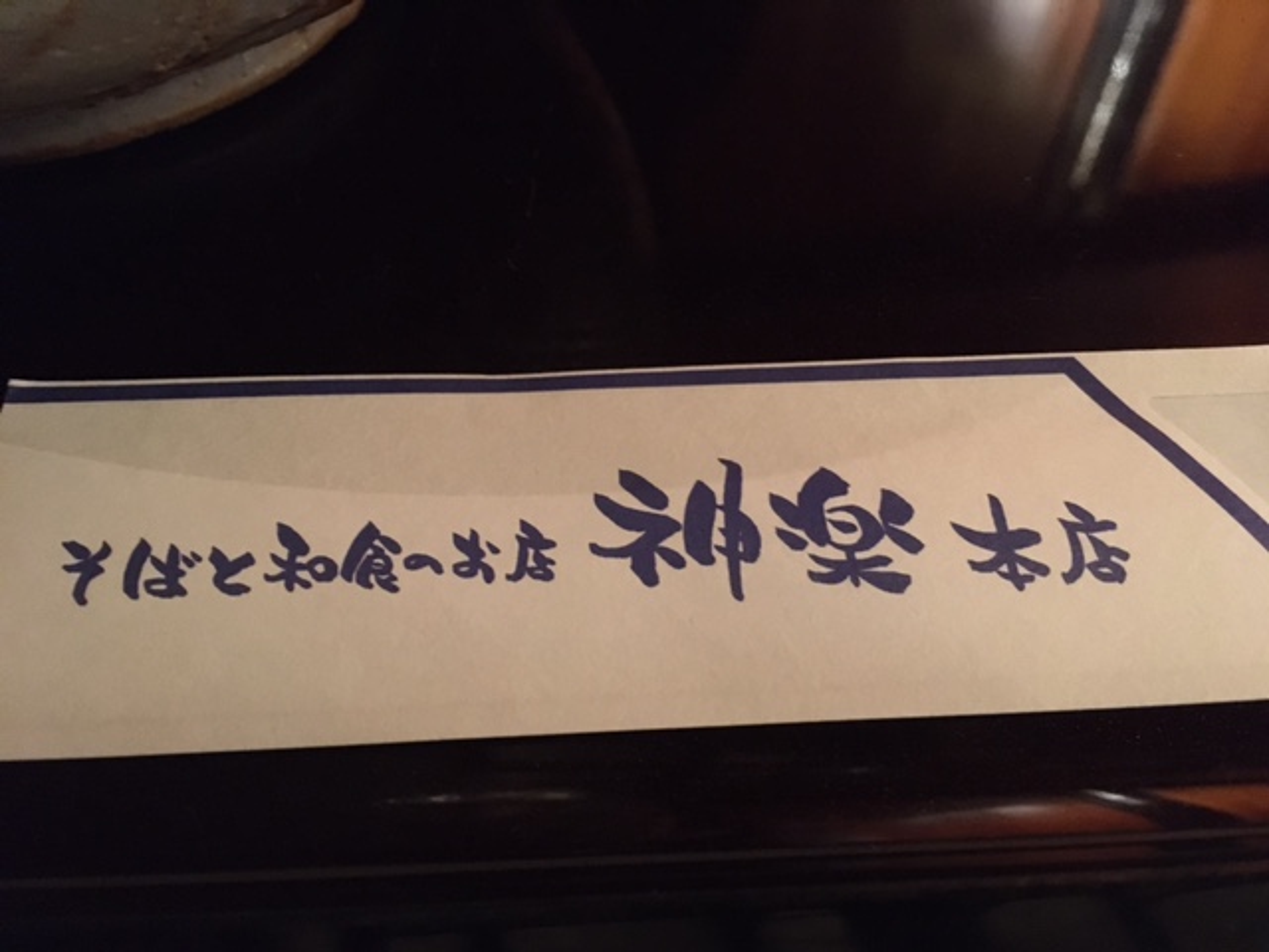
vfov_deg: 48.2
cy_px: 476
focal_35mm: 29
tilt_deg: -55.0
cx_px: 634
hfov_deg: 61.7
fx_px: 1063
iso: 640
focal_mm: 4.15
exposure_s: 1/15
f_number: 2.2
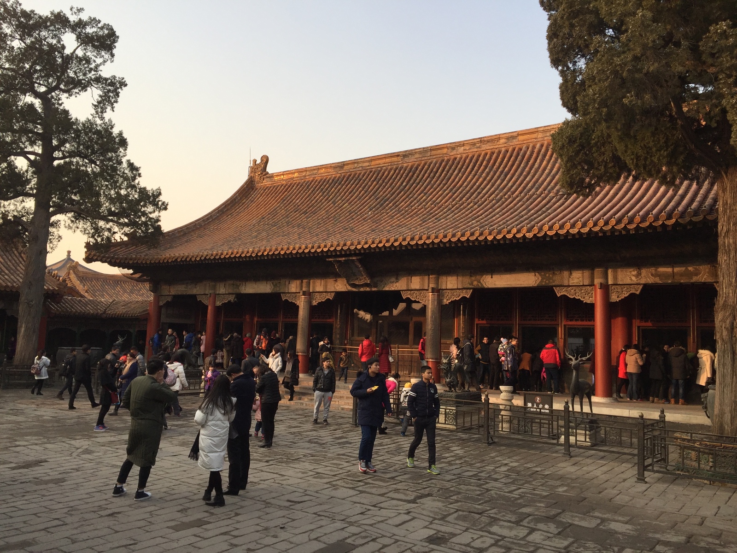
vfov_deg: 48.2
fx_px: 617
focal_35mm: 29
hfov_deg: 61.7
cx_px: 368
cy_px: 276
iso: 32
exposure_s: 1/608
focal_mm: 4.15
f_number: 2.2
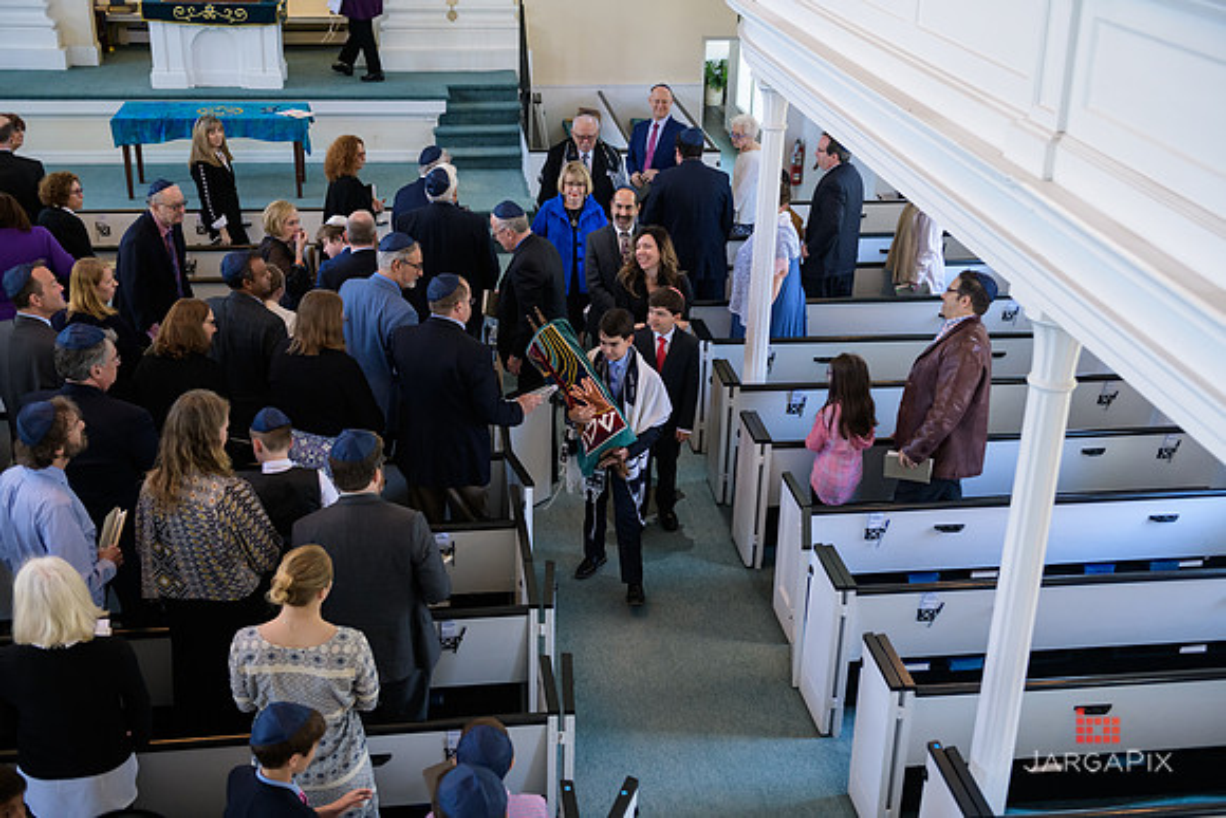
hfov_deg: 46.4
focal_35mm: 42
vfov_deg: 31.9
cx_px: 613
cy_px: 409
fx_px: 1431
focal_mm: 42
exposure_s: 1/200
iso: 1000
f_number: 3.2
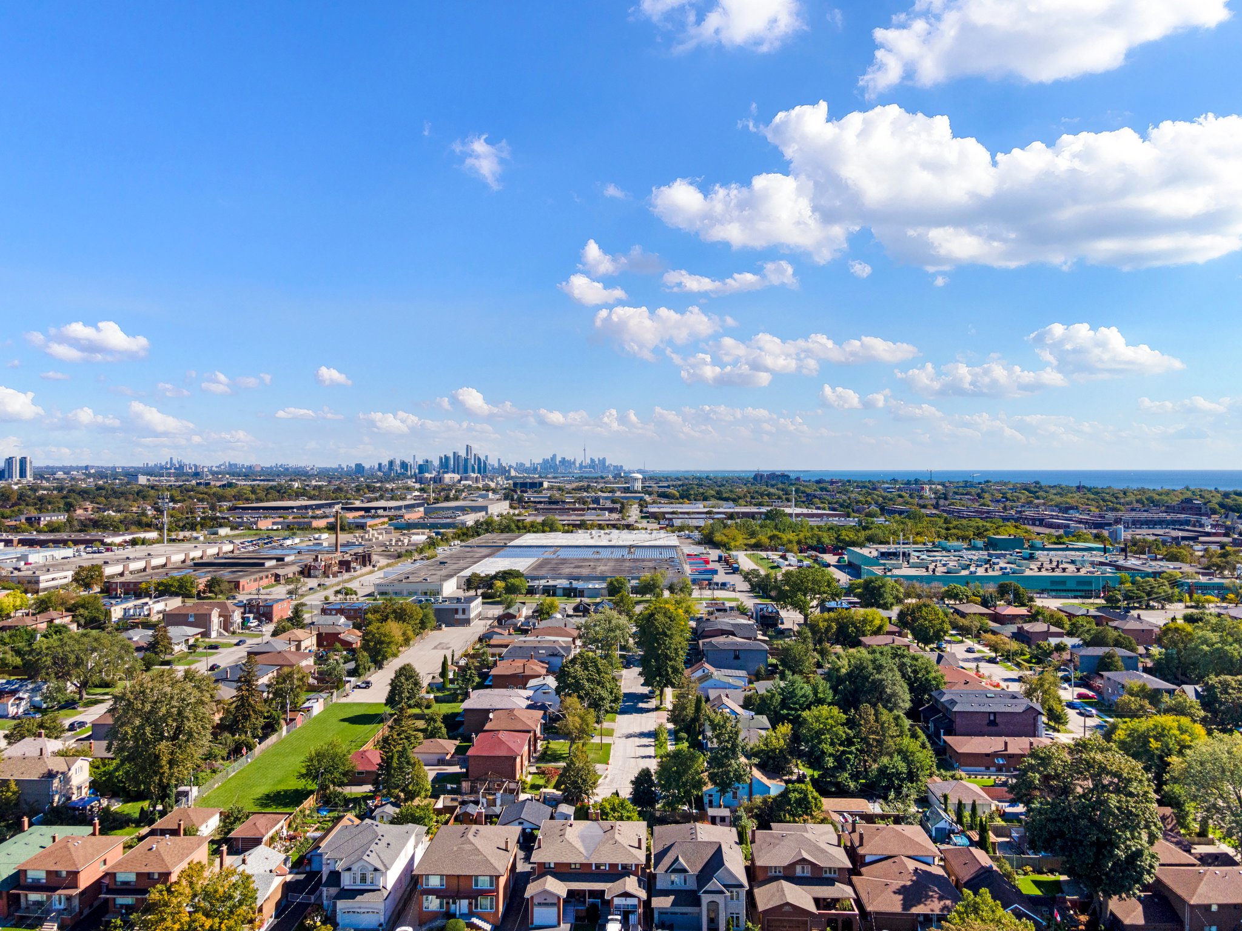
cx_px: 621
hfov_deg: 71.6
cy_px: 466
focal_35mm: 24
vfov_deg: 56.8
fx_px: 861
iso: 100
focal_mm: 4.5
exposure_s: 1/640
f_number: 2.8
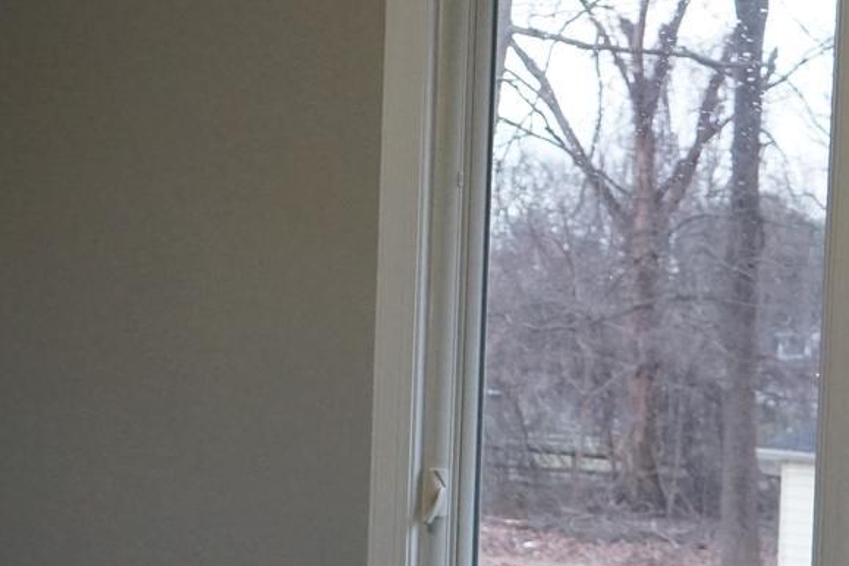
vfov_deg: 13.7
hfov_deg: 20.5
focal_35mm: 99
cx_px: 246
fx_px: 2335
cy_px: 460
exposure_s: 1/160
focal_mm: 28
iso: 3200
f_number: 3.5
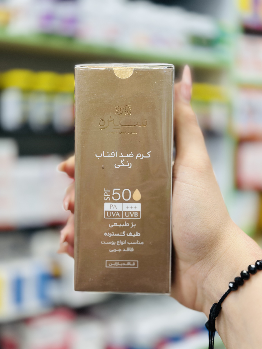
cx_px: 131
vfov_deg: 39.7
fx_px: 484
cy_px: 174
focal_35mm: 48
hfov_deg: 30.3
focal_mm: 6.86
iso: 80
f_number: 1.78
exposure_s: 1/100
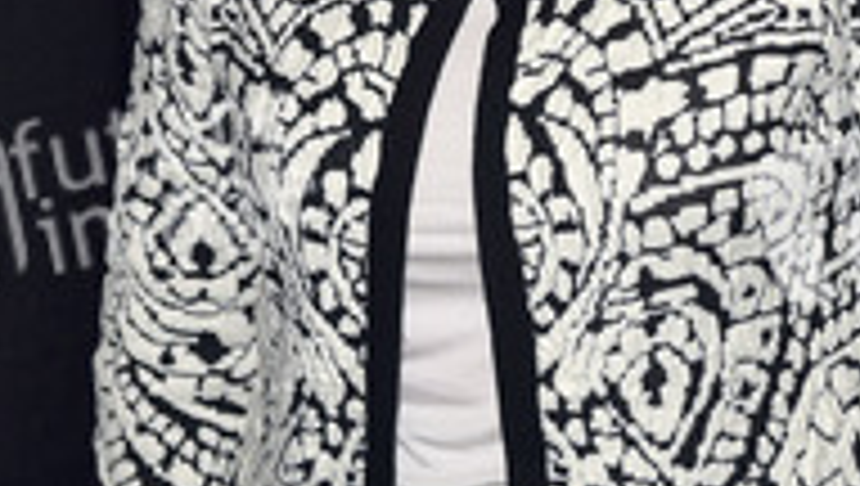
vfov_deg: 9.5
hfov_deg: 16.8
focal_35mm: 127
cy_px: -27
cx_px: 579
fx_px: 2900
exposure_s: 1/320
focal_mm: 58
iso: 400
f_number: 4
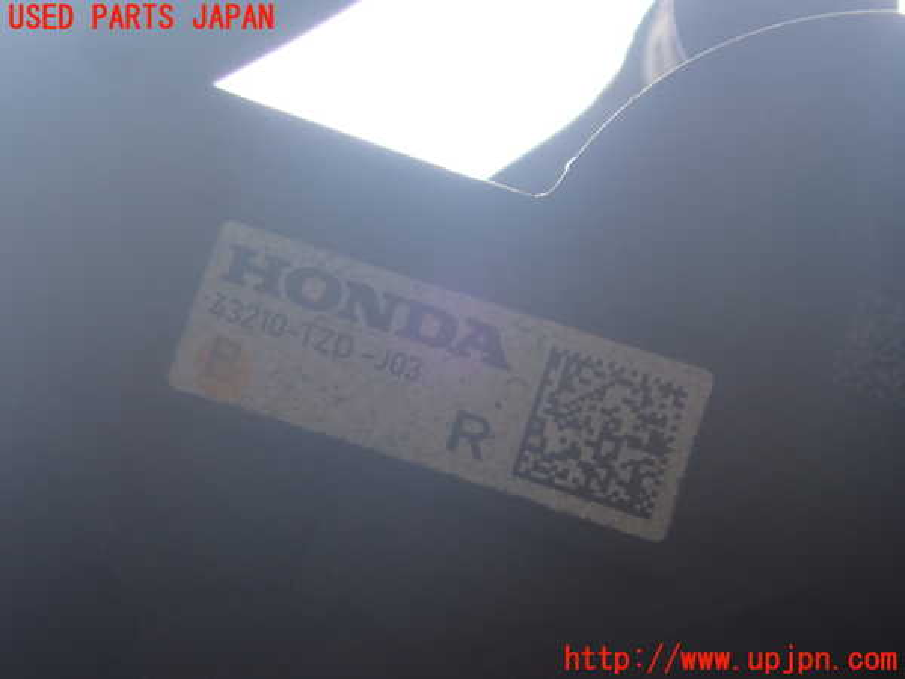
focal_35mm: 30
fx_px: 784
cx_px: 452
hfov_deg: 60.0
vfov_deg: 46.8
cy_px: 340
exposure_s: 1/30
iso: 200
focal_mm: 5.4
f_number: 4.9
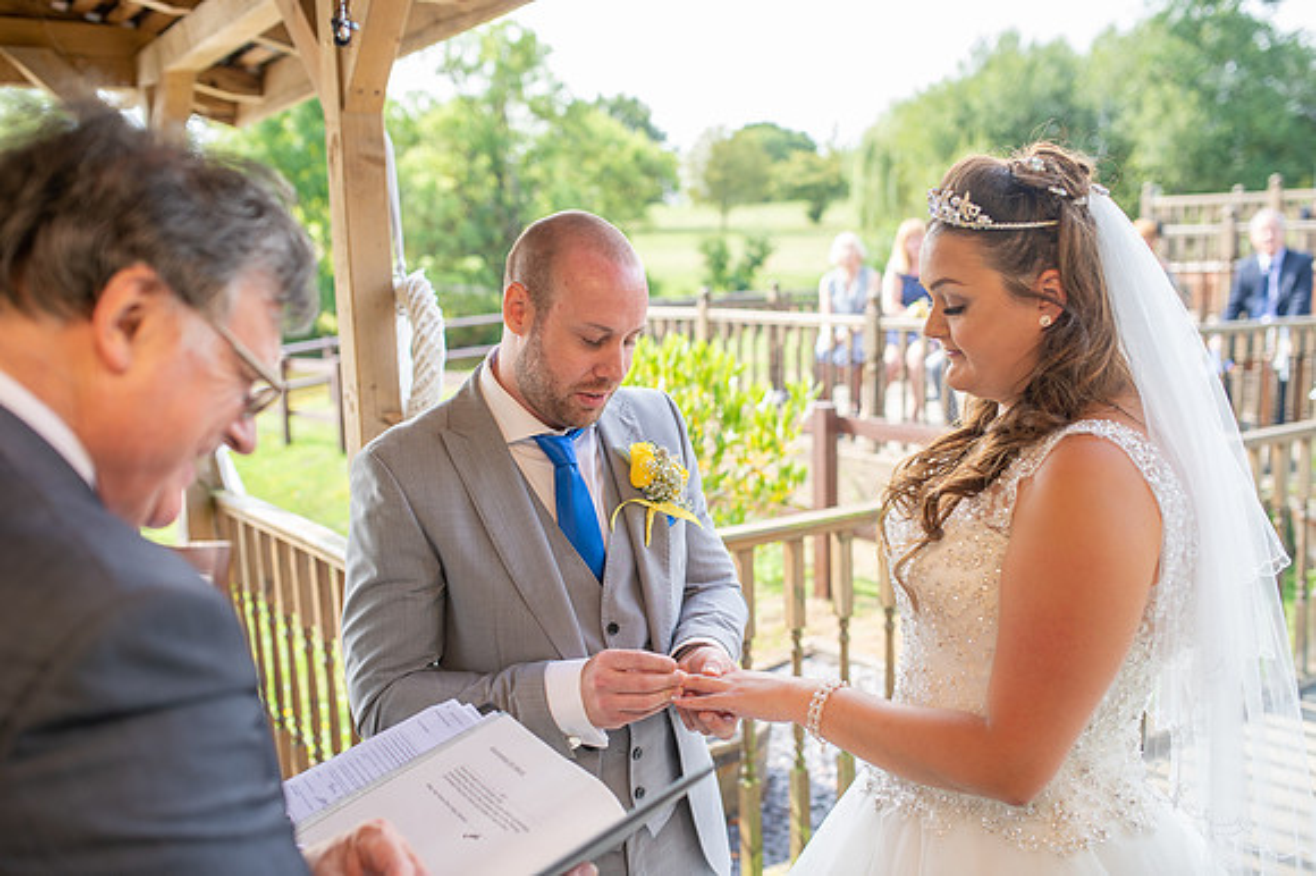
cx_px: 658
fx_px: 1279
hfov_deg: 54.5
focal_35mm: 35
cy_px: 438
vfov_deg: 37.8
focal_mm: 35
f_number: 2.8
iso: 100
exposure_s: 1/250
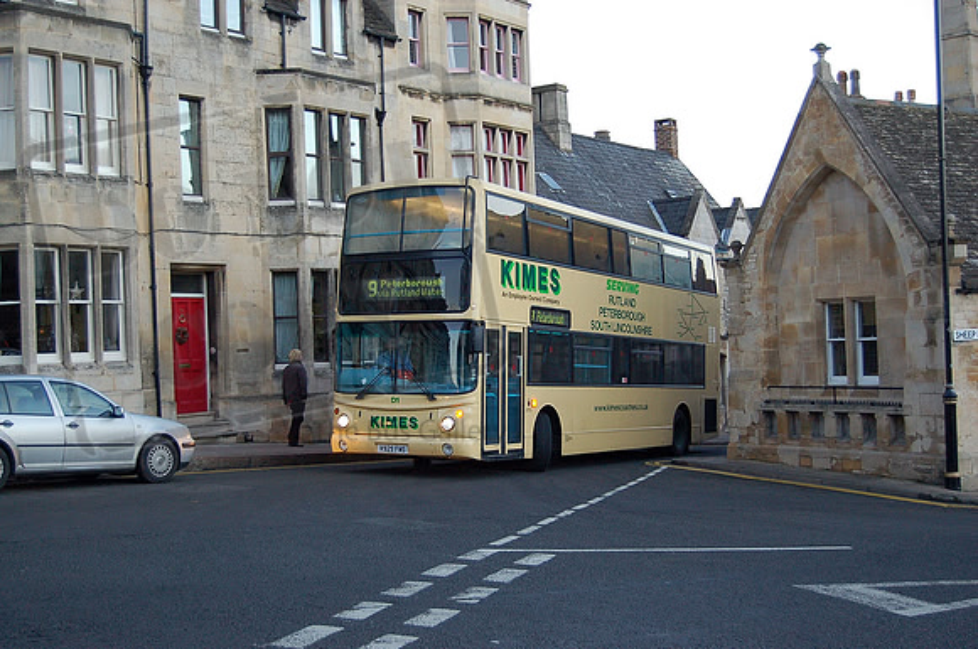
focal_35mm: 45
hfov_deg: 43.7
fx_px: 1221
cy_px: 324
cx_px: 489
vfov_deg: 29.8
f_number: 4.2
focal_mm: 30
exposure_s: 1/125
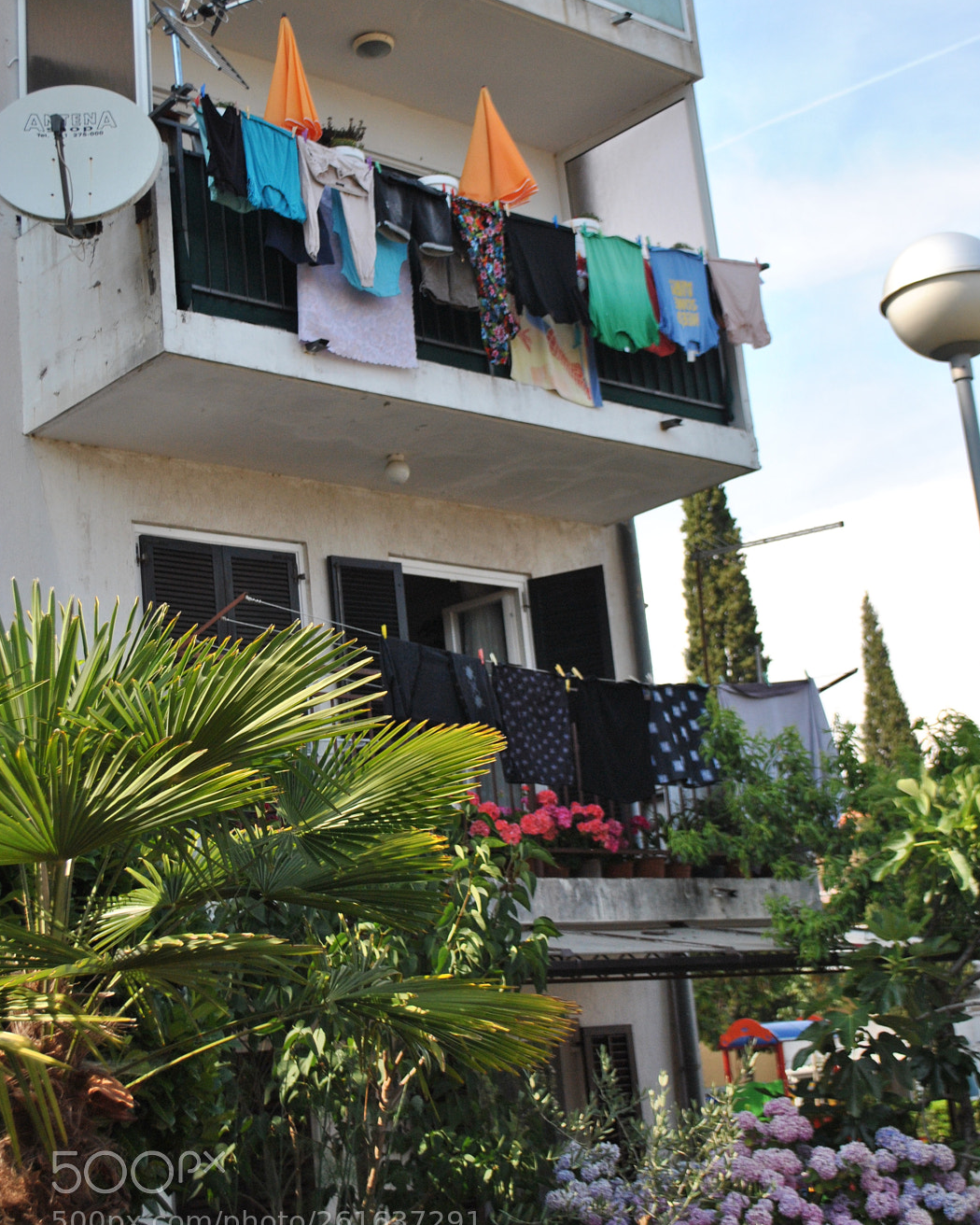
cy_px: 548
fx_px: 1994
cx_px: 493
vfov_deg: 34.1
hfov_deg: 27.6
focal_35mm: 55
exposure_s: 1/1250
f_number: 4.8
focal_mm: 32
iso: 360
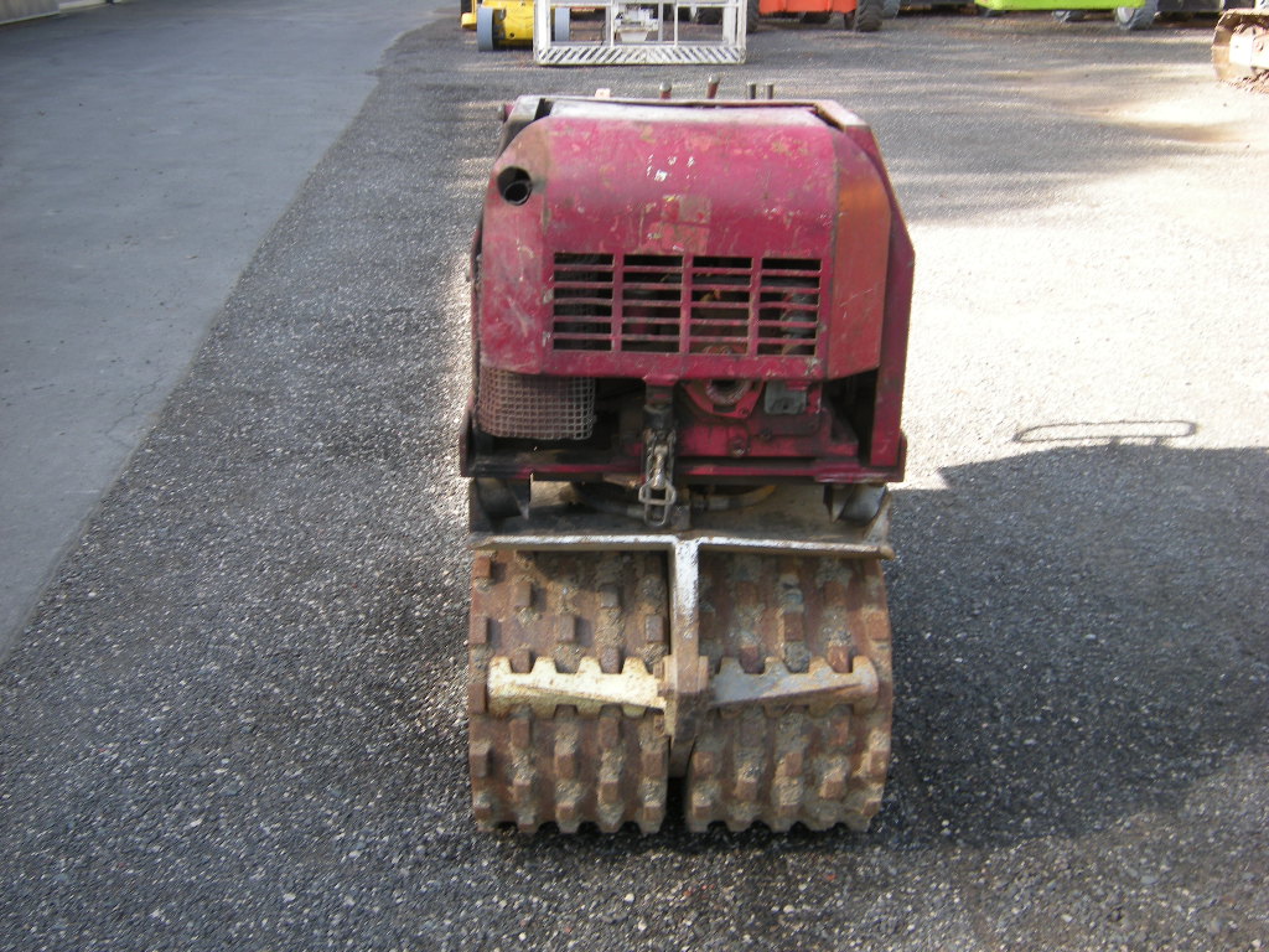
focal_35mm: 38
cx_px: 634
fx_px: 1393
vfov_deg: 37.7
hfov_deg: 49.0
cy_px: 476
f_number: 3.2
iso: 64
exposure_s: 1/92.5
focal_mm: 6.3
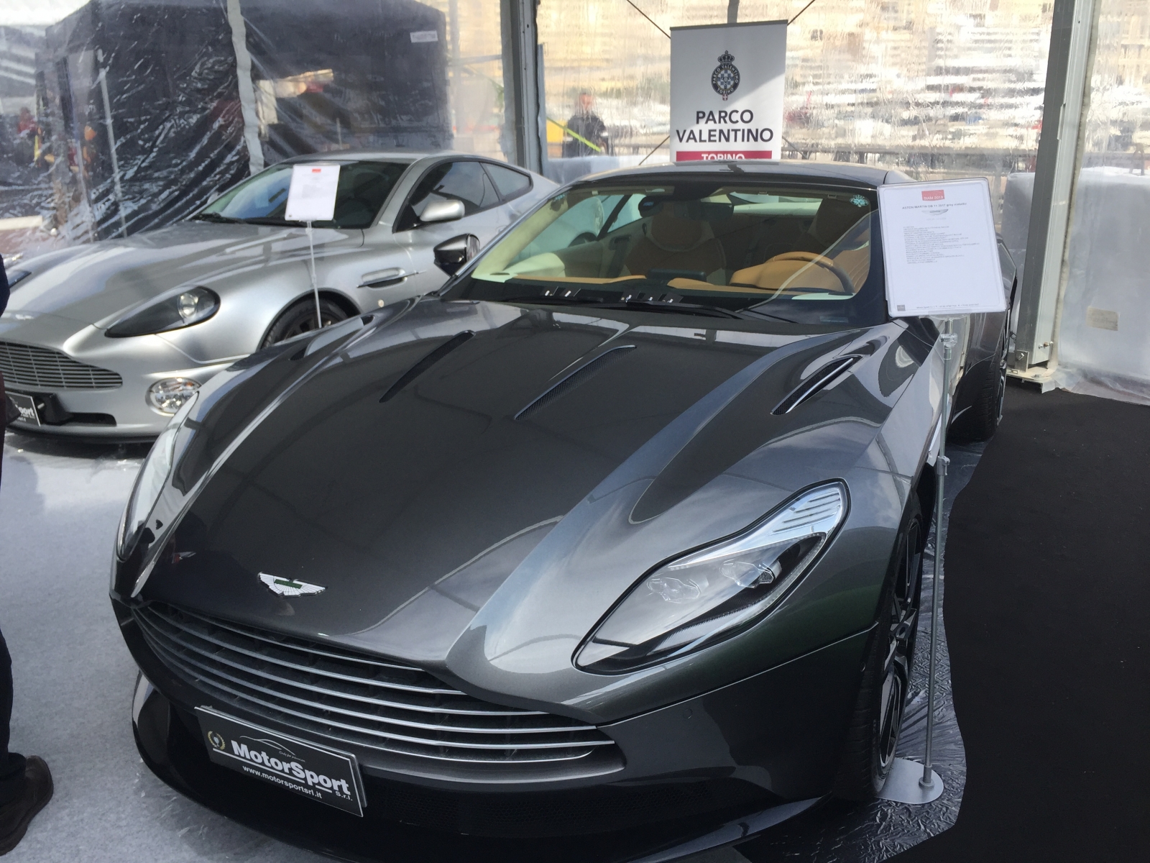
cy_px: 432
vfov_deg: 48.2
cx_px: 575
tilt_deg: -17.6
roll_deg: +1.0
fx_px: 963
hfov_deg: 61.7
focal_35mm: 29
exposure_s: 1/989
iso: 32
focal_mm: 4.15
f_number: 2.2
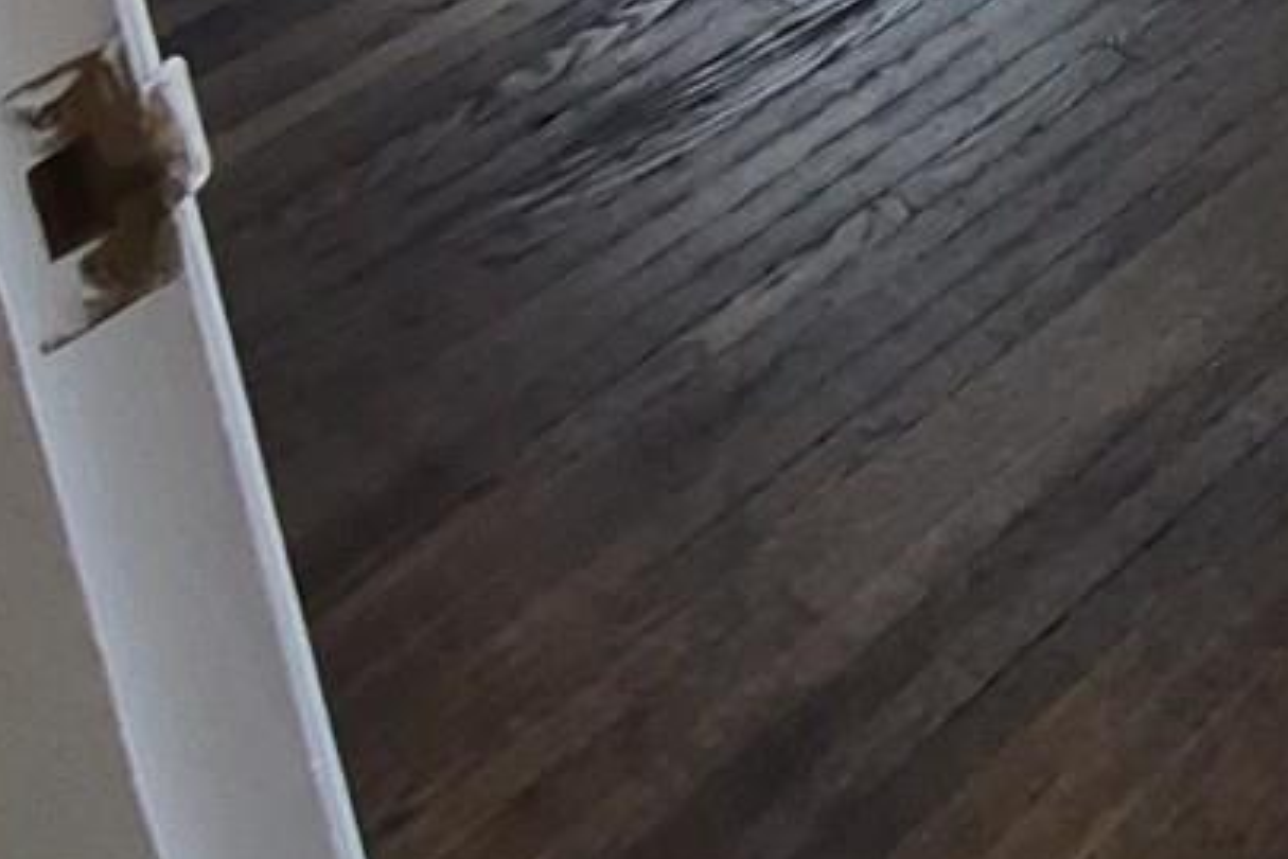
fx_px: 2755
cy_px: -830
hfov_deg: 22.3
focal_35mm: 77
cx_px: 1864
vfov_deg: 14.7
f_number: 2.2
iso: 250
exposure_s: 1/60
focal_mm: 1.74
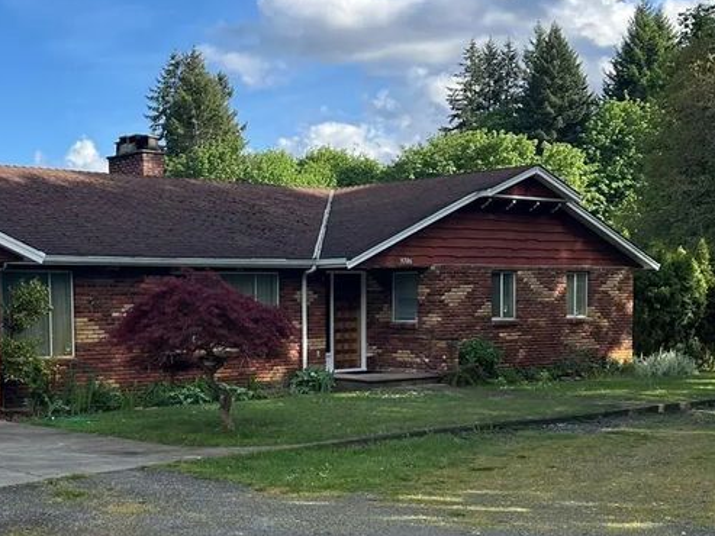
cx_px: 181
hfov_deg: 34.8
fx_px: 1116
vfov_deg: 26.9
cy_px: 364
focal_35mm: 54
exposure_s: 1/1869
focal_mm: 5.7
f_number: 1.5
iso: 50
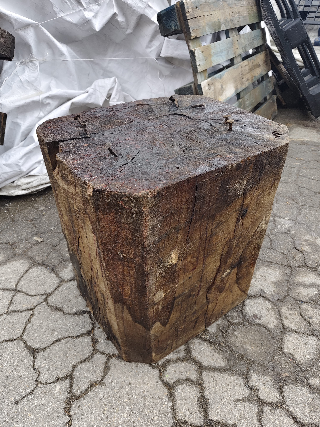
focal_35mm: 25
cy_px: 219
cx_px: 157
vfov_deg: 69.4
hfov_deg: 54.9
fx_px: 308
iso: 186
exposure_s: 1/100
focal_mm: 5.56
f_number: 1.88
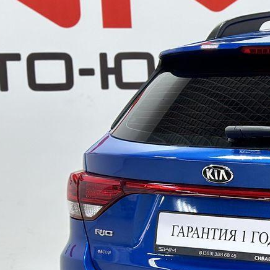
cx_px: 417
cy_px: 235
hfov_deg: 11.9
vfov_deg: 12.4
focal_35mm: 140
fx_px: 1235
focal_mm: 6.86
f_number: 1.78
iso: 160
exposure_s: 1/100
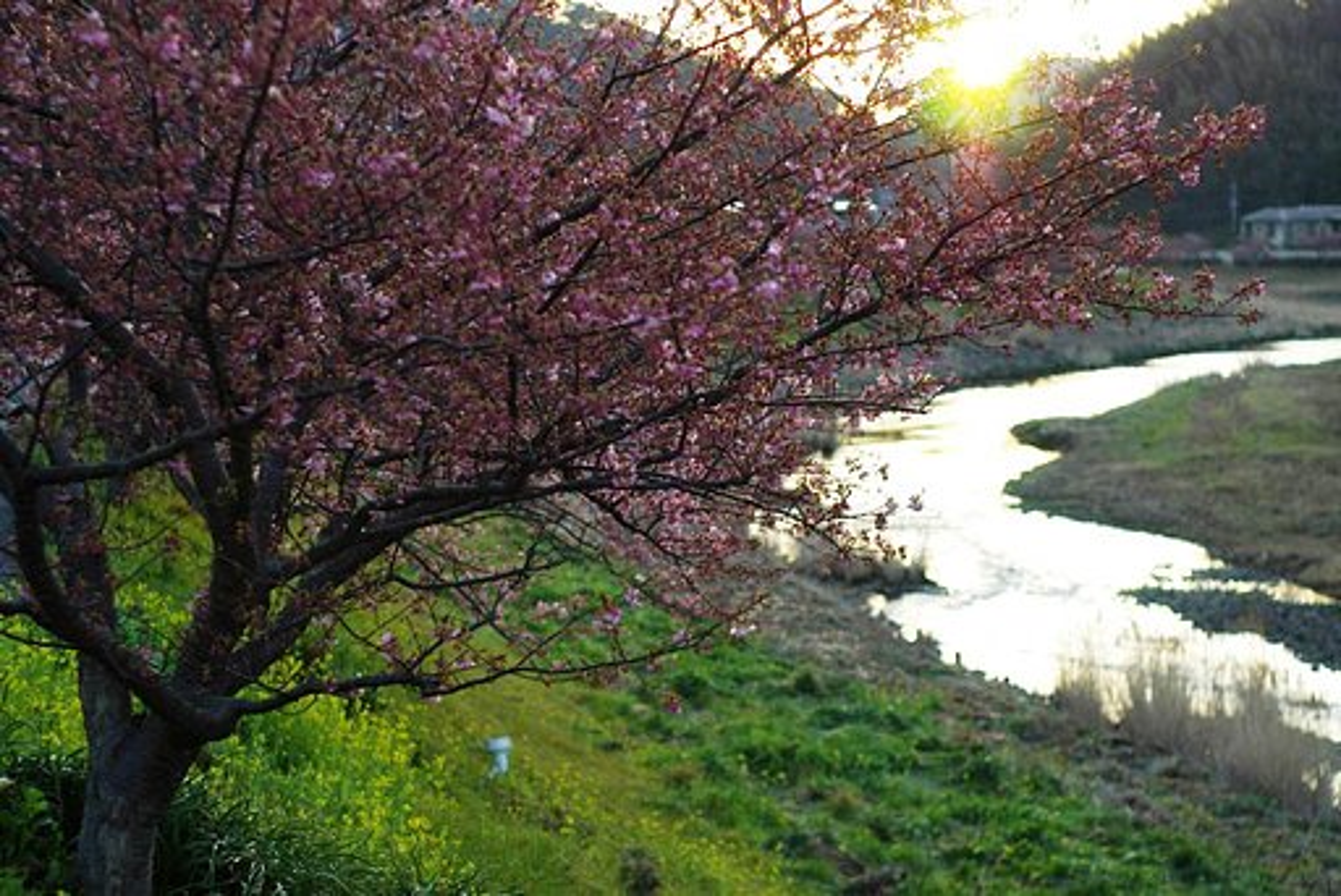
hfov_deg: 27.0
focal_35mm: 75
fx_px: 2795
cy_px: 448
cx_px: 670
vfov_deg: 18.2
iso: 200
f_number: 2.5
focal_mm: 50
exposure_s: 1/500
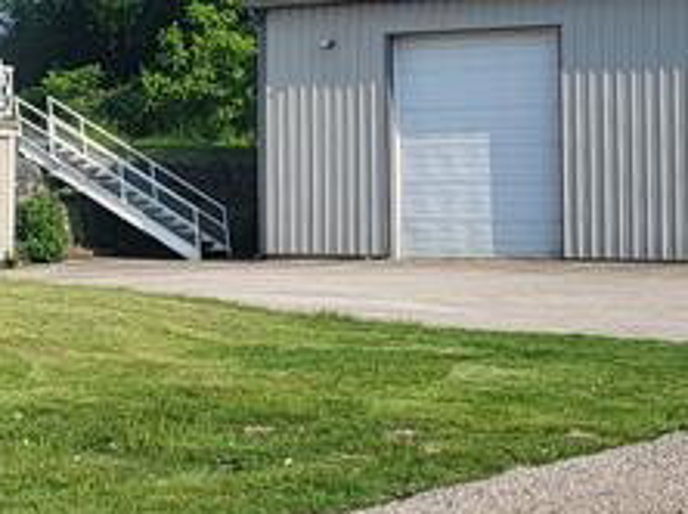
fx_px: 2382
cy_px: 50
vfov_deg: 12.2
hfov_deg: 16.0
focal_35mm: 120
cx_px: -31
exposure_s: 1/2296
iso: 40
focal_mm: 5.4
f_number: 1.8
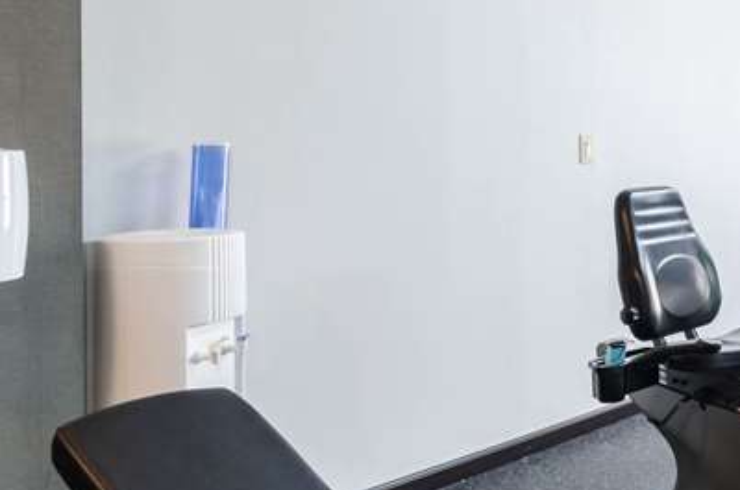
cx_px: 885
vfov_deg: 28.8
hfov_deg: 34.4
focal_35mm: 46
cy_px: 139
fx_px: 944
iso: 320
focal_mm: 12
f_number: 10
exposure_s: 1/25
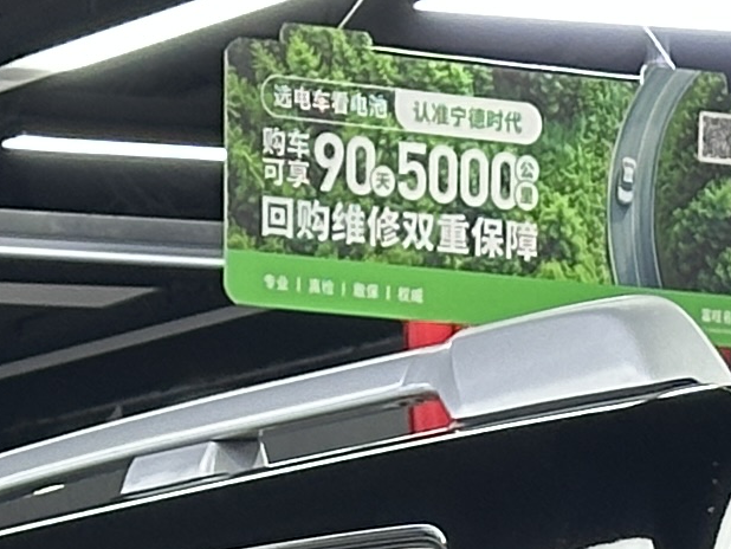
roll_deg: +0.7
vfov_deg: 4.6
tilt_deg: -4.9
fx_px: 6612
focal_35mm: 313
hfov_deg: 6.3
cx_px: 711
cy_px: 1673
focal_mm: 6.86
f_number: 1.78
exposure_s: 1/50
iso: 125
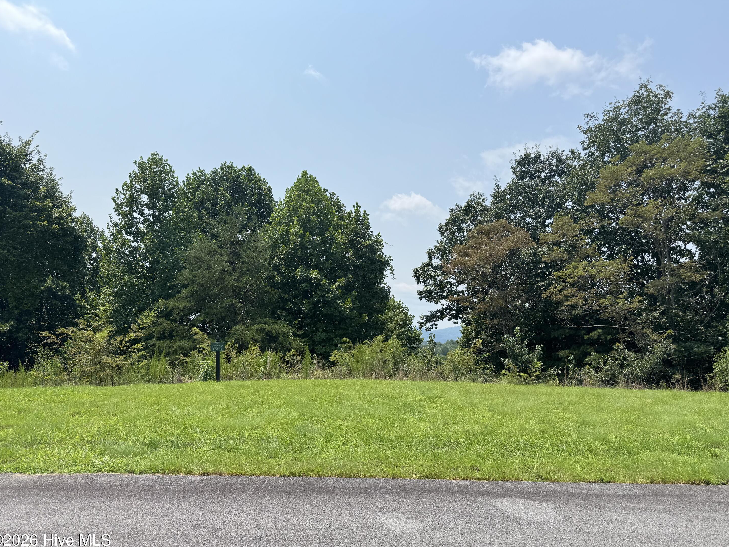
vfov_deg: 54.9
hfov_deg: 69.4
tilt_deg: +3.5
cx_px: 369
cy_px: 281
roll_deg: -1.4
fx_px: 526
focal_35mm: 25
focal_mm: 6.76
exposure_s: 1/3597
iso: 80
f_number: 1.78
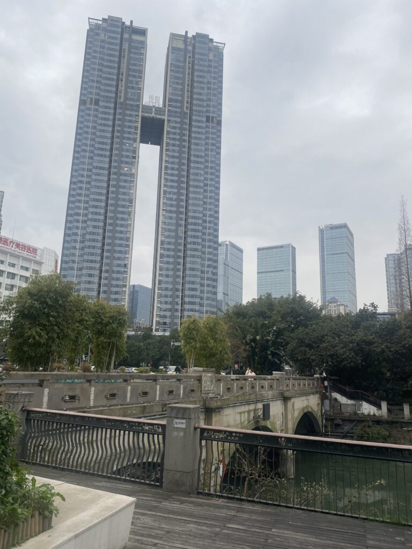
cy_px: 274
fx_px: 413
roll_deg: -3.8
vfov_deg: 67.3
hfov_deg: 53.1
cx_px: 206
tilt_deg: +16.1
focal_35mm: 26
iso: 32
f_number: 1.8
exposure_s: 1/510
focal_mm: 4.25
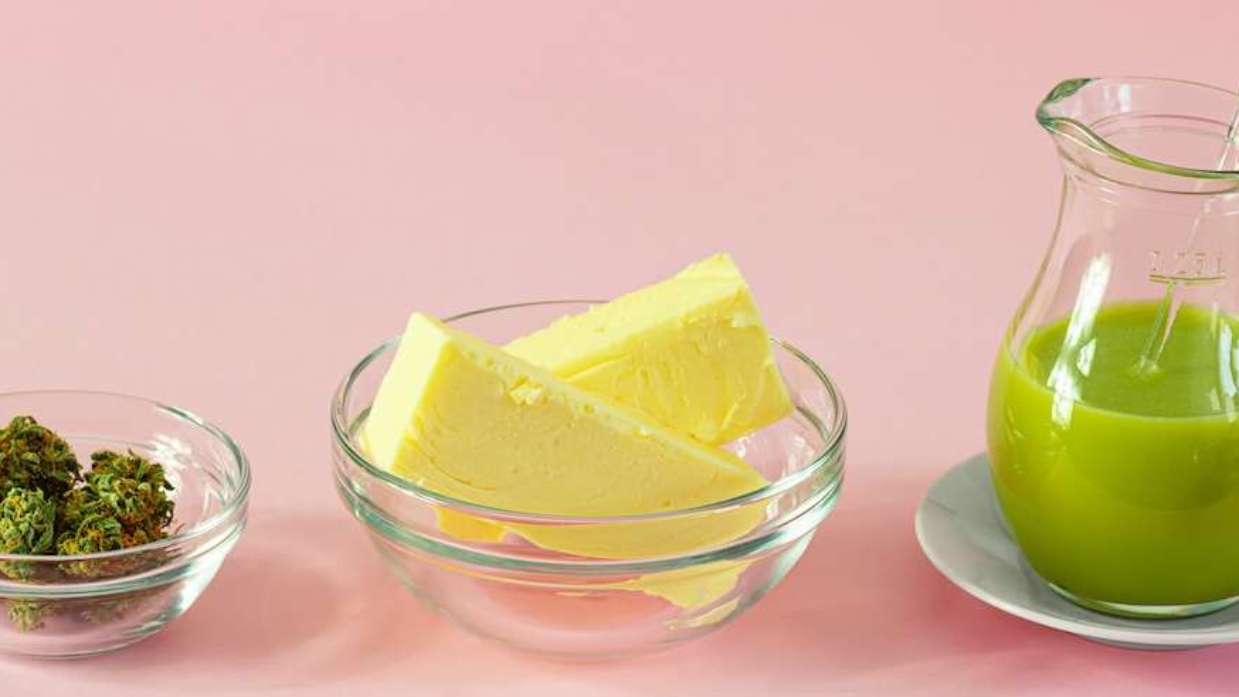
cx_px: 632
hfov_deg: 10.4
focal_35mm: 207
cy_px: 161
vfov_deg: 5.9
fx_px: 6802
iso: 100
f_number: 9
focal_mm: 90
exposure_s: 1/8
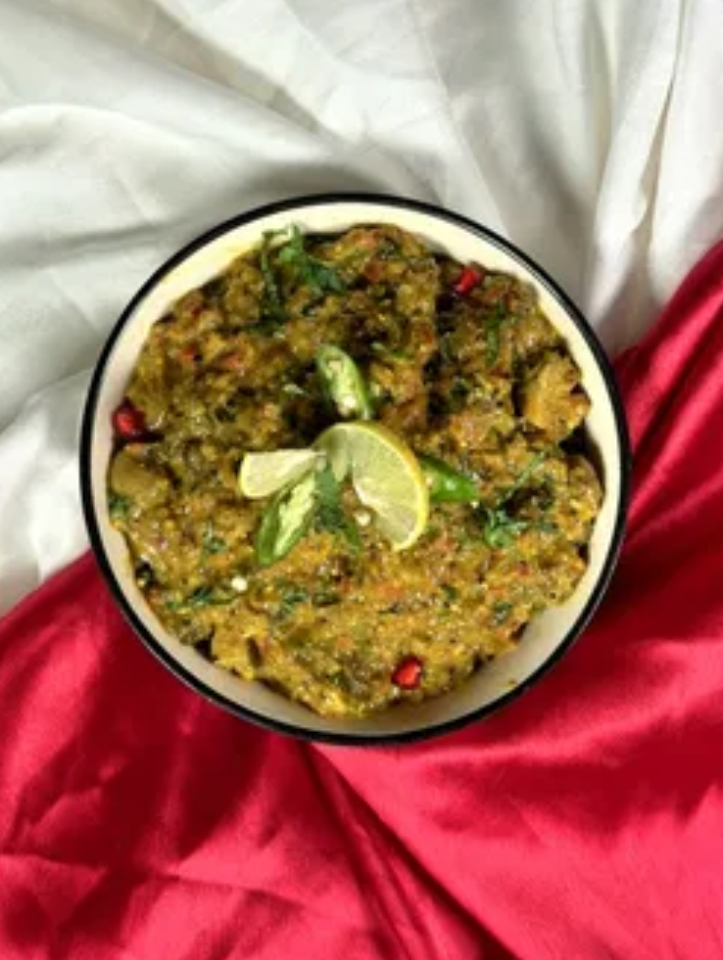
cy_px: 468
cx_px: 356
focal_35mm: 50
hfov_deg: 29.2
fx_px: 1390
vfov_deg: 38.1
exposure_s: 1/185
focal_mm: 6.76
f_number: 1.78
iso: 50
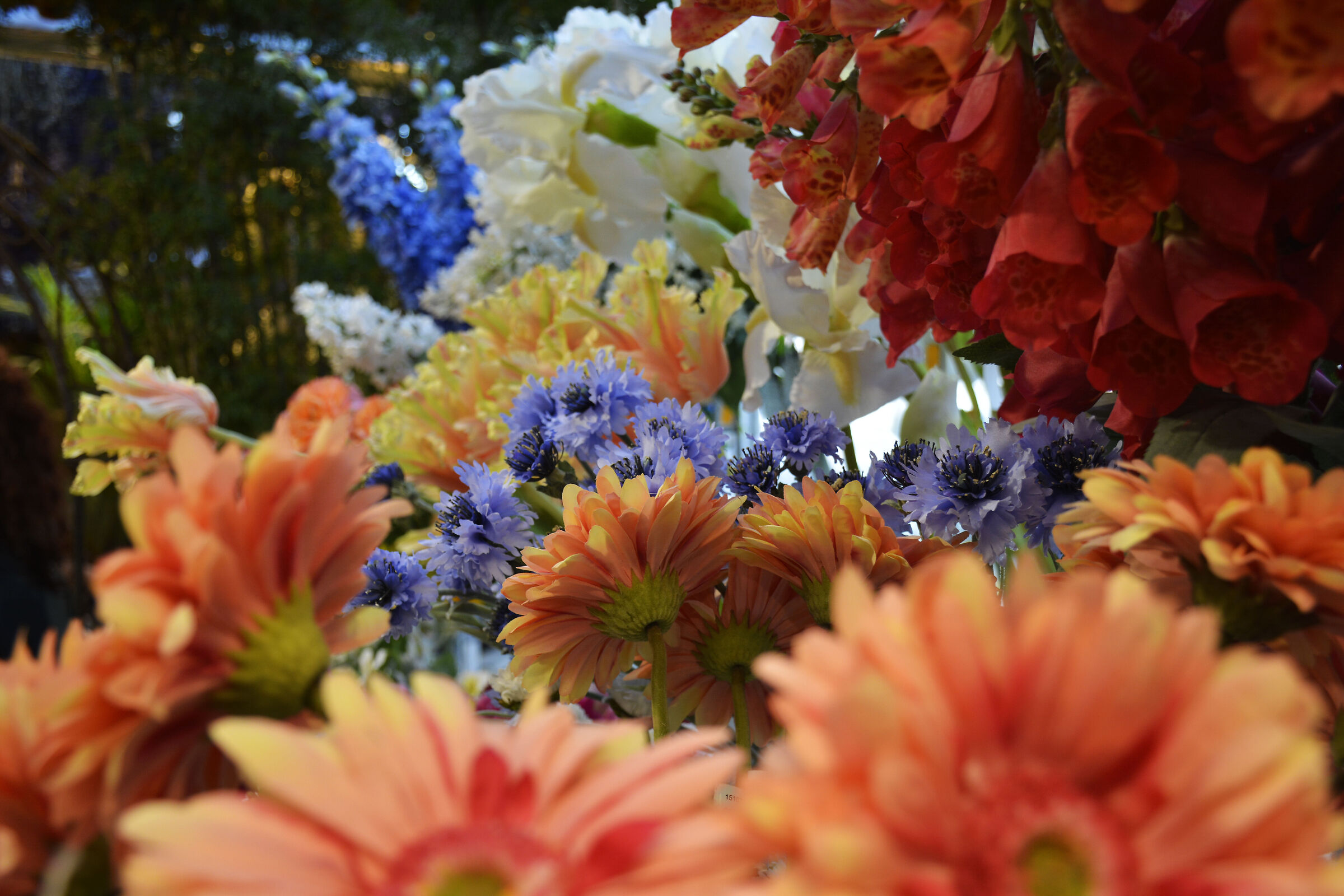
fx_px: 1456
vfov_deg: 34.2
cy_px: 448
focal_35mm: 39
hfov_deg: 49.6
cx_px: 672
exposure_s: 1/100
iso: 320
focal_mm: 26
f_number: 5
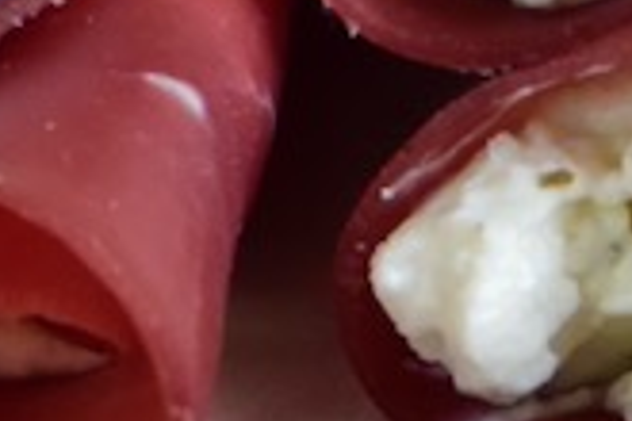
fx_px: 20093
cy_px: -605
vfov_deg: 1.2
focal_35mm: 1145
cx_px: 119
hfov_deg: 1.8
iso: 1000
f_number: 5.6
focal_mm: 105
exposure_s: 1/160
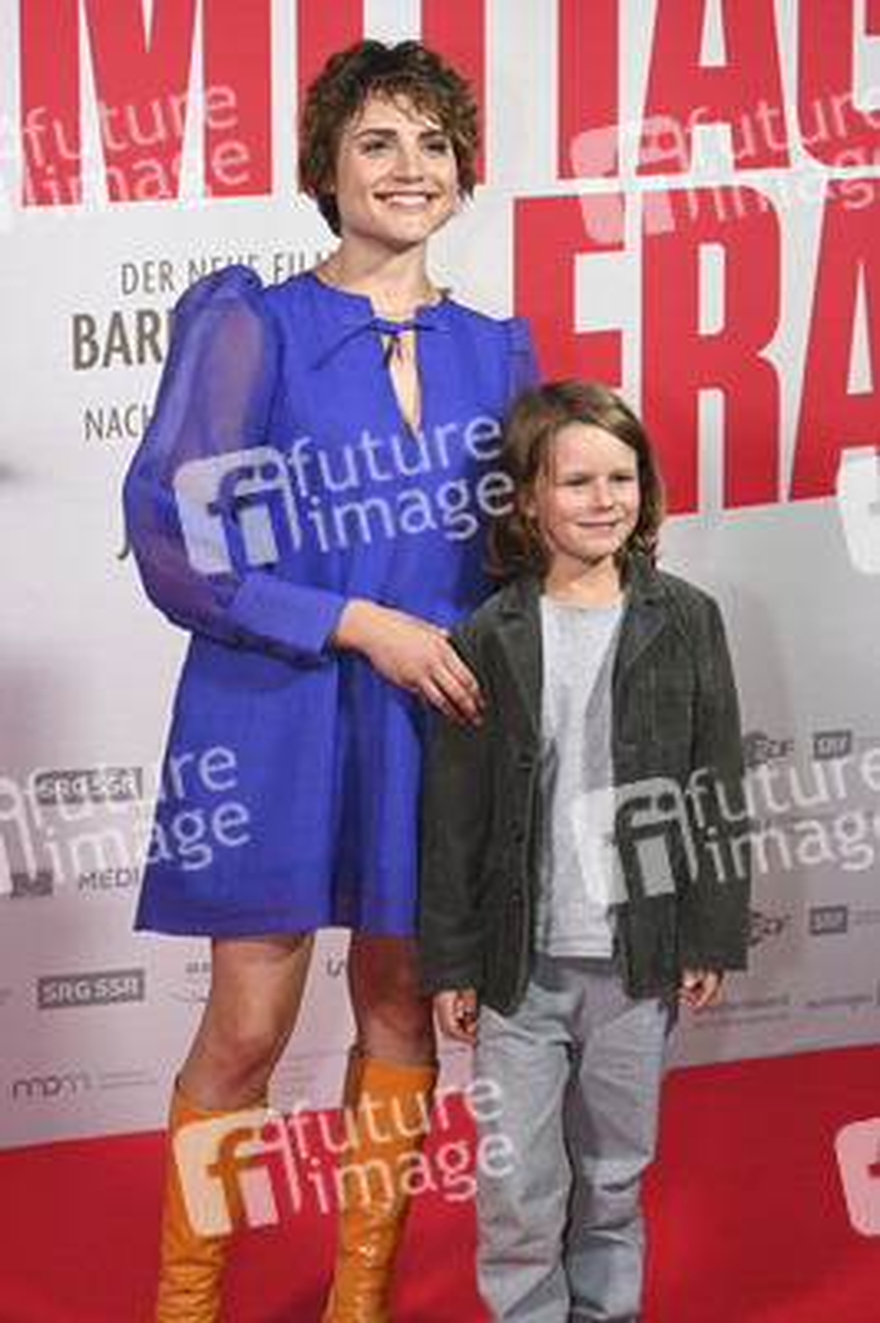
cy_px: 662
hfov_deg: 26.4
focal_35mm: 51
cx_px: 440
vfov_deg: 38.9
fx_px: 1873
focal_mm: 51
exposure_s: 1/200
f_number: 7.1
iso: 2000
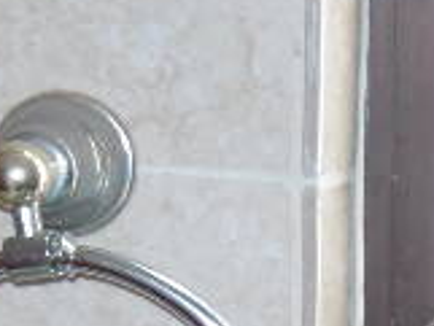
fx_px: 1832
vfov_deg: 10.1
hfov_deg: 11.3
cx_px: -601
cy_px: 24
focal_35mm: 146
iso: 100
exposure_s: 1/30
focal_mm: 4.1
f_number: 2.8
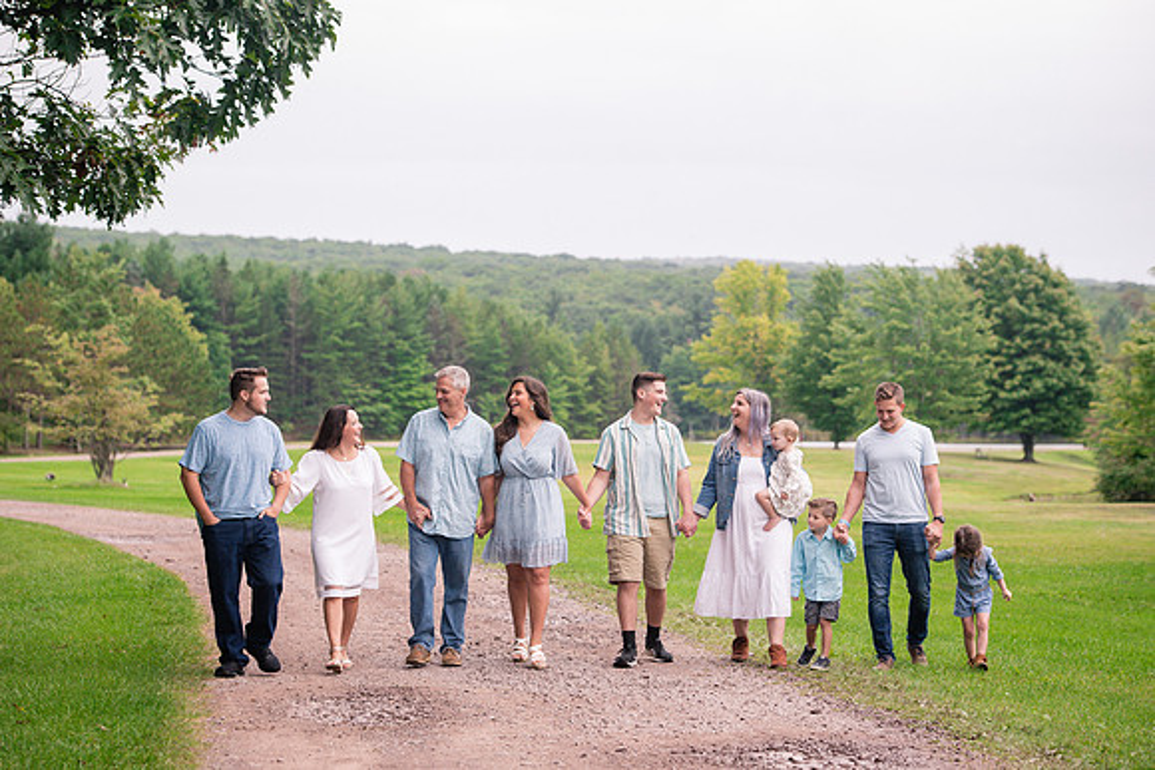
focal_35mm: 102
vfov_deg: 13.4
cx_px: 564
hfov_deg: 20.0
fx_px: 3279
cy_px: 385
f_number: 4.5
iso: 1000
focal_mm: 98
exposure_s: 1/800
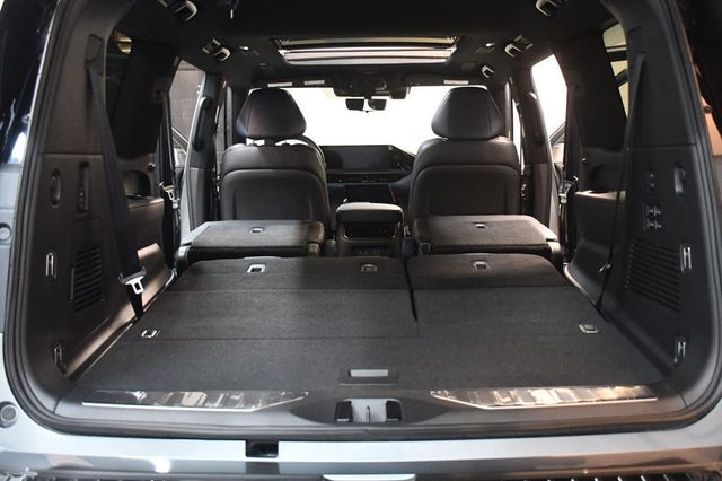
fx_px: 782
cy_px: 240
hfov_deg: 49.6
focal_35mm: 39
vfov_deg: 34.2
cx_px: 361
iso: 7200
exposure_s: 1/60
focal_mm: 26
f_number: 3.8
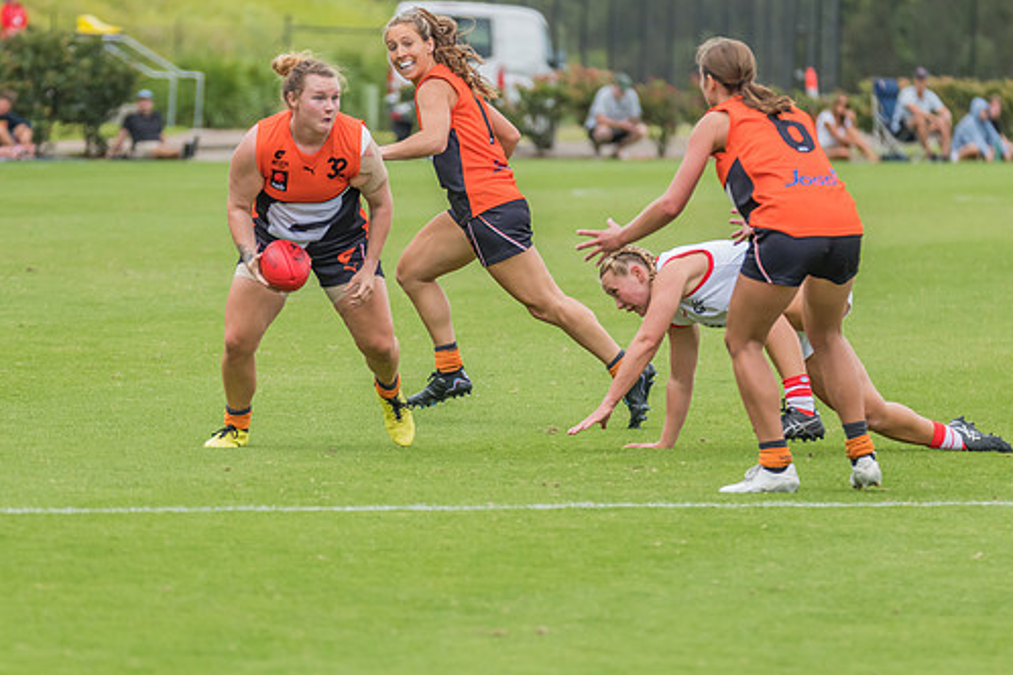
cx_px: 423
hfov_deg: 5.1
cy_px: 319
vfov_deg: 3.4
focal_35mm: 403
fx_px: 11339
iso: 1000
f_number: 6
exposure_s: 1/1600
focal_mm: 300
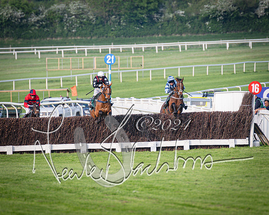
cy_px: 103
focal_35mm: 678
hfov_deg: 2.9
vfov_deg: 2.3
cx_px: 138
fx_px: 5392
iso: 400
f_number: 4
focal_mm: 280
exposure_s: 1/1600
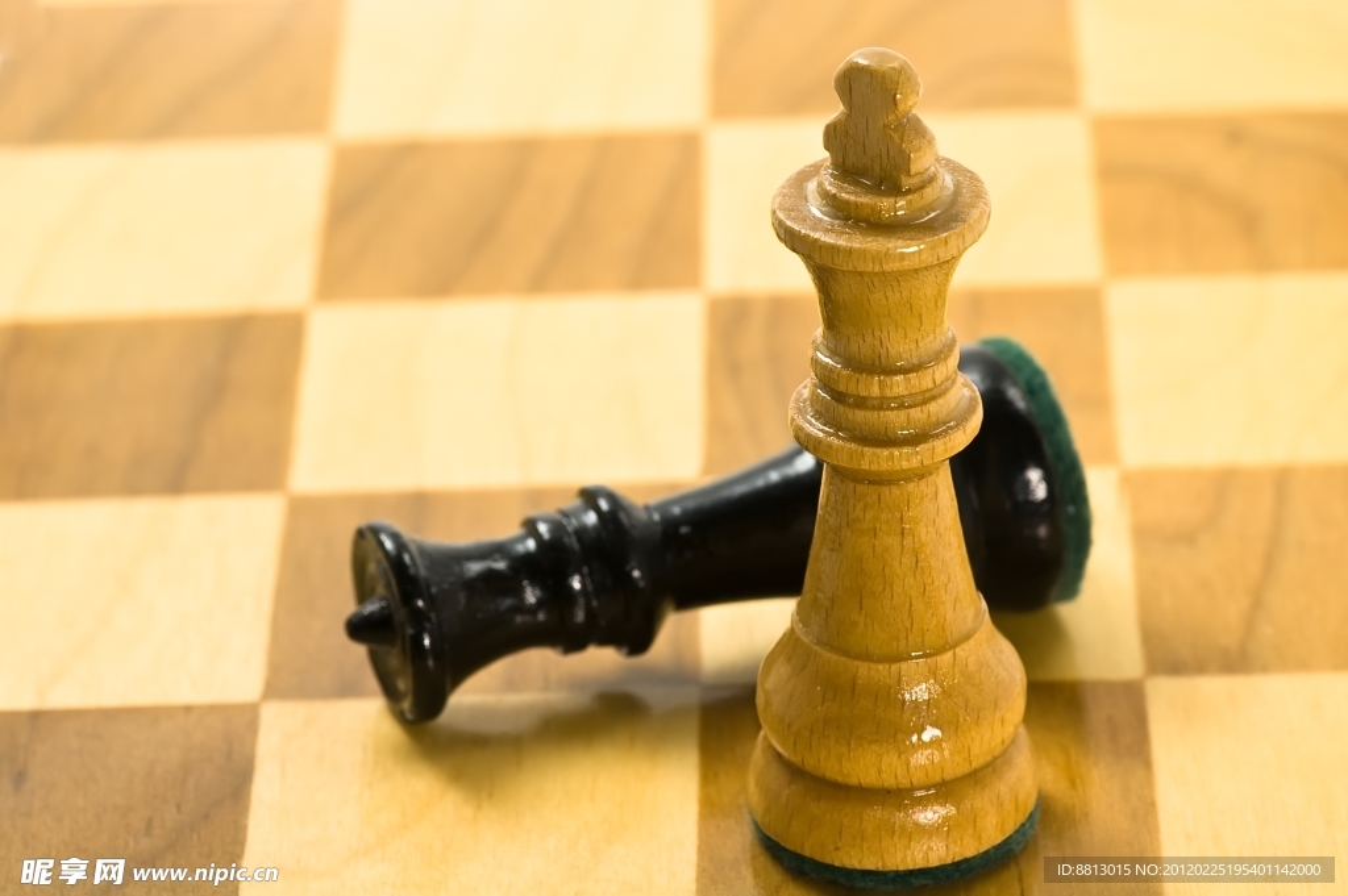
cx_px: 674
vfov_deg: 9.1
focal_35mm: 150
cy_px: 448
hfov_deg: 13.7
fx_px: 5612
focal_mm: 100
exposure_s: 1/8
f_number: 16
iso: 200
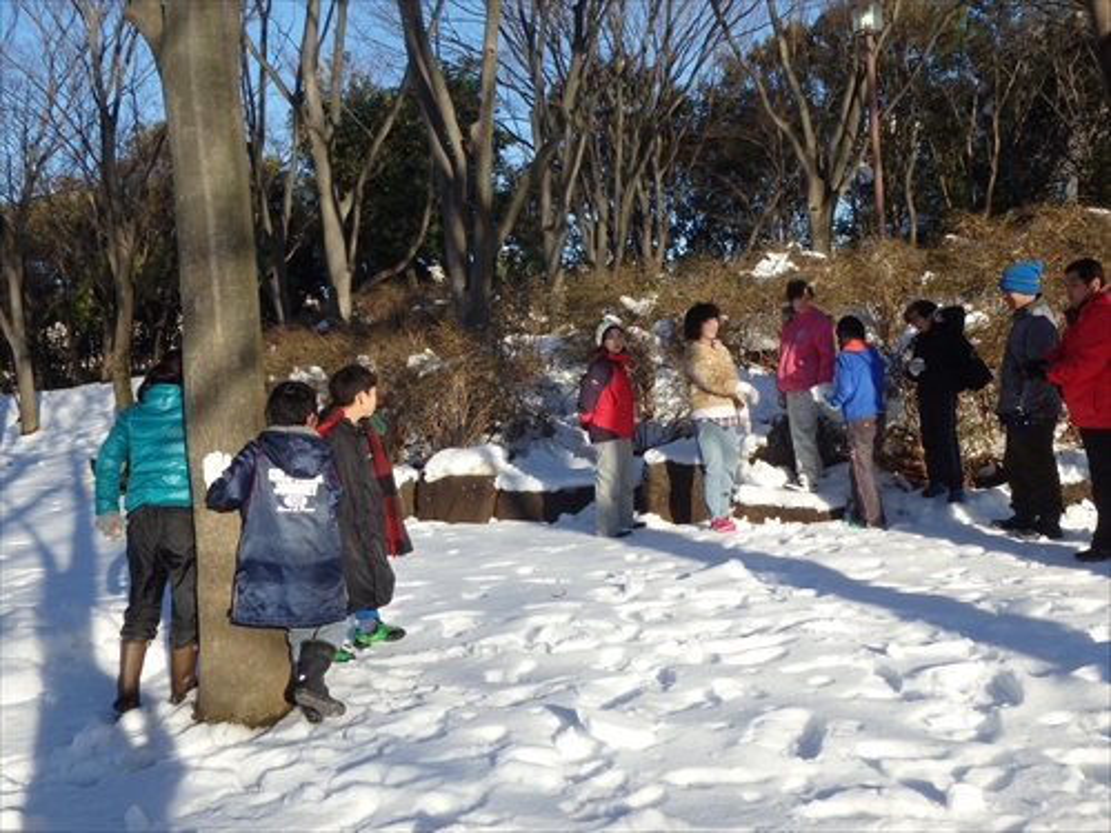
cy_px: 416
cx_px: 556
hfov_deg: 49.0
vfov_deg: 37.7
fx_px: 1220
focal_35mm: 38
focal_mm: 6.8
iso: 125
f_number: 4.6
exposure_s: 1/500
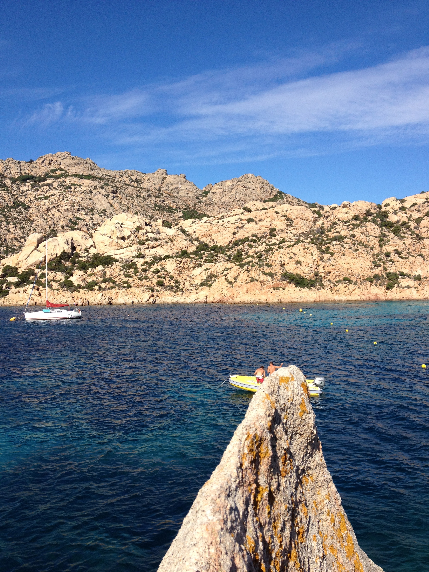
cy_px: 286
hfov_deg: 40.7
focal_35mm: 35
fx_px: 578
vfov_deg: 52.6
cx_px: 214
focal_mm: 4.28
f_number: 2.4
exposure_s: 1/1972
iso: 64
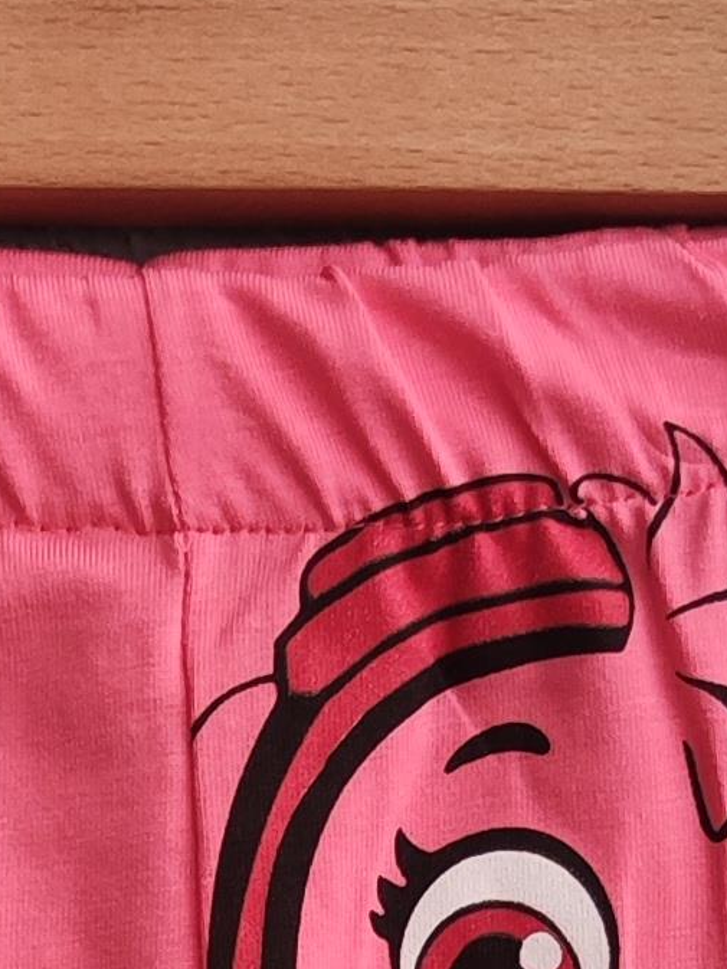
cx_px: 145
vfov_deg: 12.5
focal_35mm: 146
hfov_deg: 10.1
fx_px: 4087
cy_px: 1672
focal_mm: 5.59
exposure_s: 1/53.2
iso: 400
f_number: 1.88
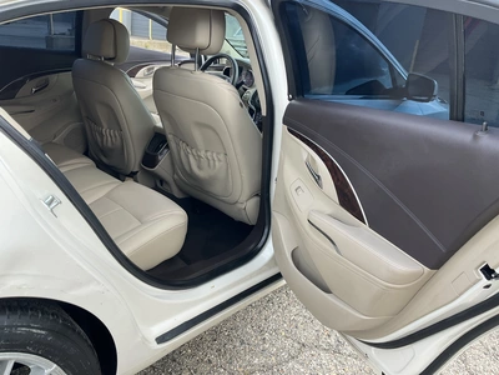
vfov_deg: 48.2
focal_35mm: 29
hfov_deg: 61.7
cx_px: 250
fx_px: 418
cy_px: 188
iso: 20
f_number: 1.8
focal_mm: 3
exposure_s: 1/164
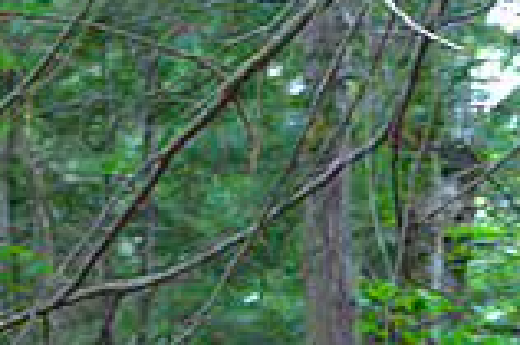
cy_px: 598
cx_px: -257
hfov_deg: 6.4
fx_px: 4560
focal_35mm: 316
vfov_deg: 4.3
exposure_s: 1/200
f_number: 4
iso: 8000
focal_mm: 86
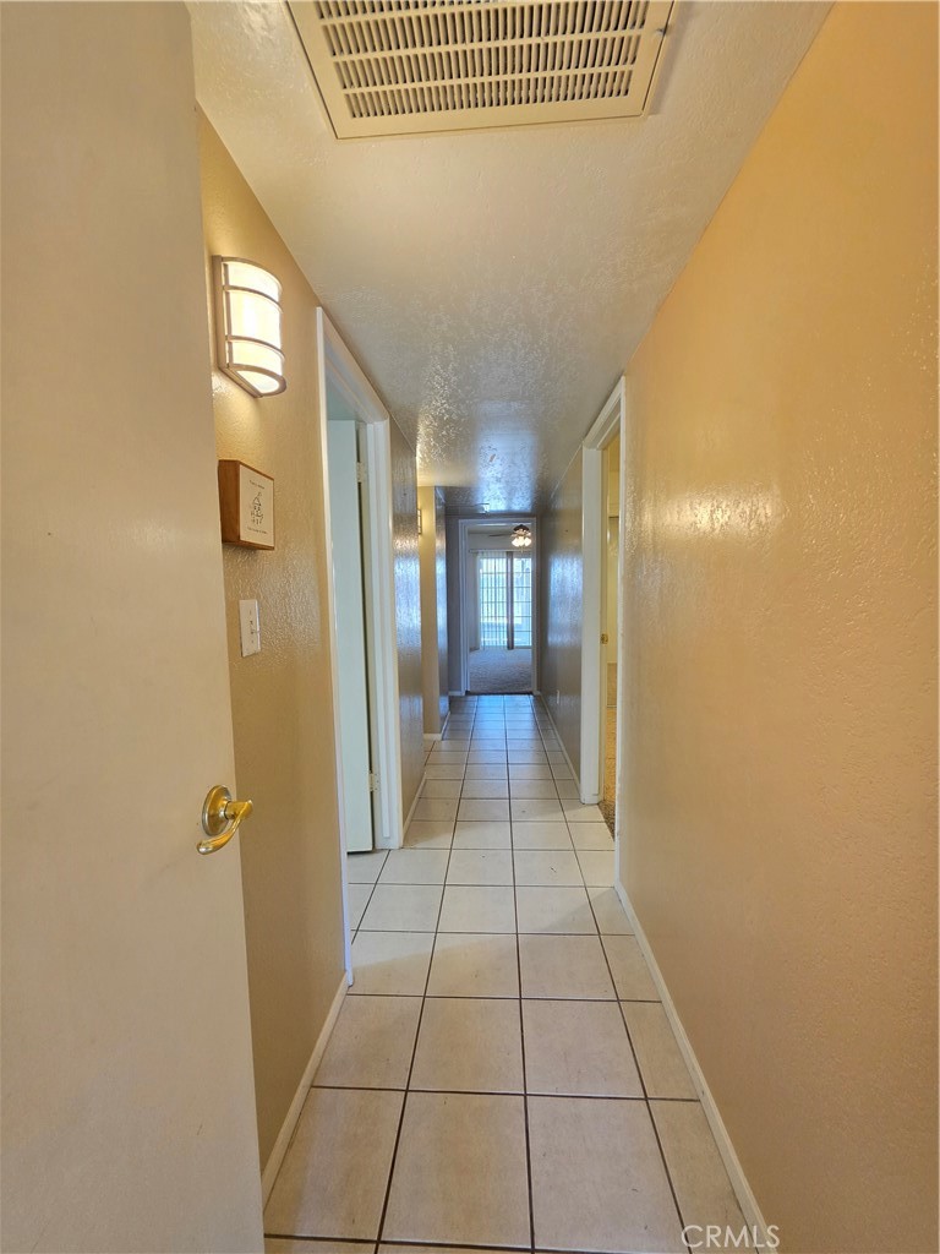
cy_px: 627
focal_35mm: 13
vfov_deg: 106.2
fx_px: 471
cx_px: 470
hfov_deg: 89.9
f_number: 1.9
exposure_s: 1/120
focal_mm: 2.2
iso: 200
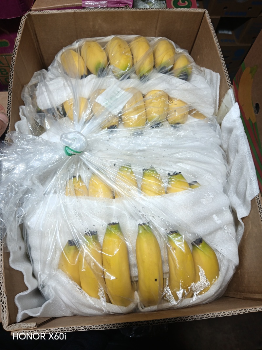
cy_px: 175
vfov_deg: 65.3
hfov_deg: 51.3
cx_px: 131
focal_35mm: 27
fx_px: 273
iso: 871
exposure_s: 1/33.3
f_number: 1.8
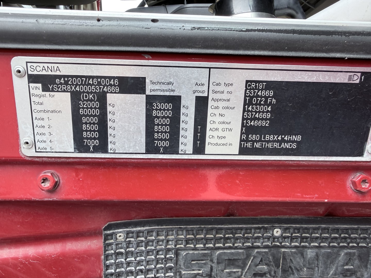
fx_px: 257
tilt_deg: -2.1
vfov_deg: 56.8
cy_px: 139
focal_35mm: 24
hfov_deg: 71.6
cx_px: 186
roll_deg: -0.4
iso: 50
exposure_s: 1/99
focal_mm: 2.22
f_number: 2.2
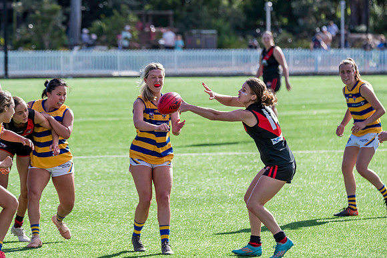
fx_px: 2866
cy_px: 120
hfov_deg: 7.7
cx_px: 206
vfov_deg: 5.2
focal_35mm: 267
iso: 800
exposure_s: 1/1600
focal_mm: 250
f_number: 8
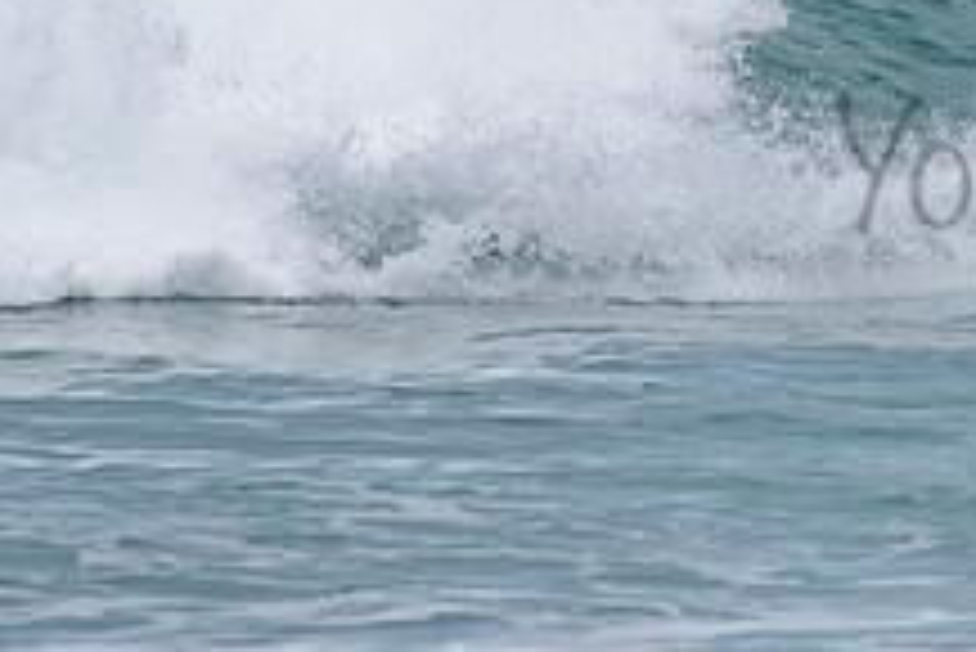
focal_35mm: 1638
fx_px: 44436
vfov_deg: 0.8
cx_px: 1520
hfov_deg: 1.3
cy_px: 69
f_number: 5.6
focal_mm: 500
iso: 110
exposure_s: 1/2000
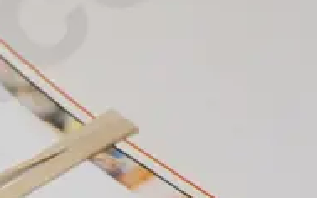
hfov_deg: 7.3
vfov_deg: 4.7
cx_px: -344
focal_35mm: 276
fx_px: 2384
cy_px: 307
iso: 640
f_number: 5.6
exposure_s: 1/200
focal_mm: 24
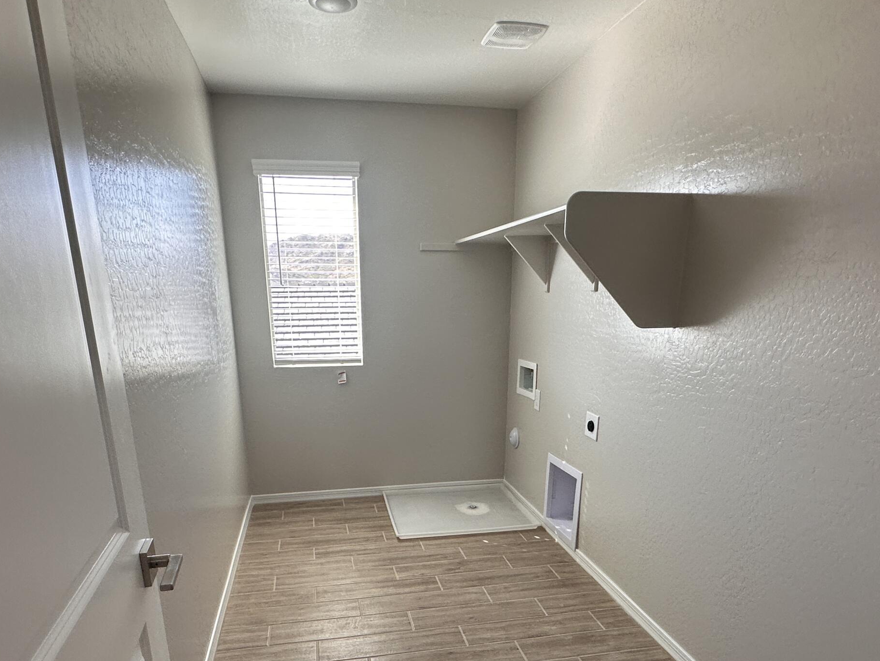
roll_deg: +0.6
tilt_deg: -17.0
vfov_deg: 56.7
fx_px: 585
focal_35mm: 23
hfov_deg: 73.9
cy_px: 475
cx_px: 423
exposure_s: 1/120
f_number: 2.2
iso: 80
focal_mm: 2.22
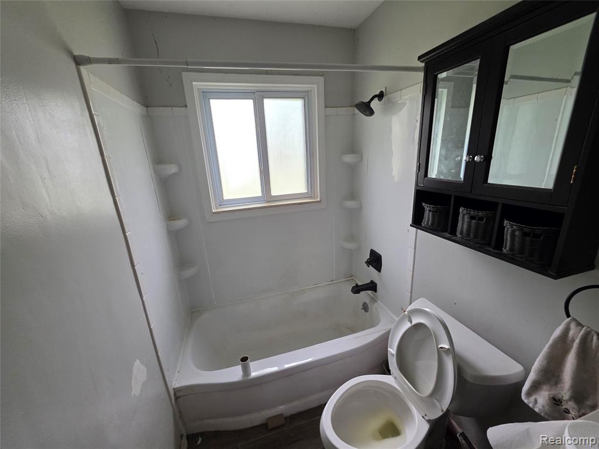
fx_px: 225
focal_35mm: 13
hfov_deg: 106.2
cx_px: 300
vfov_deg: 89.9
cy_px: 224
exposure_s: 1/120
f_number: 1.9
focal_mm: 2.2
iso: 200
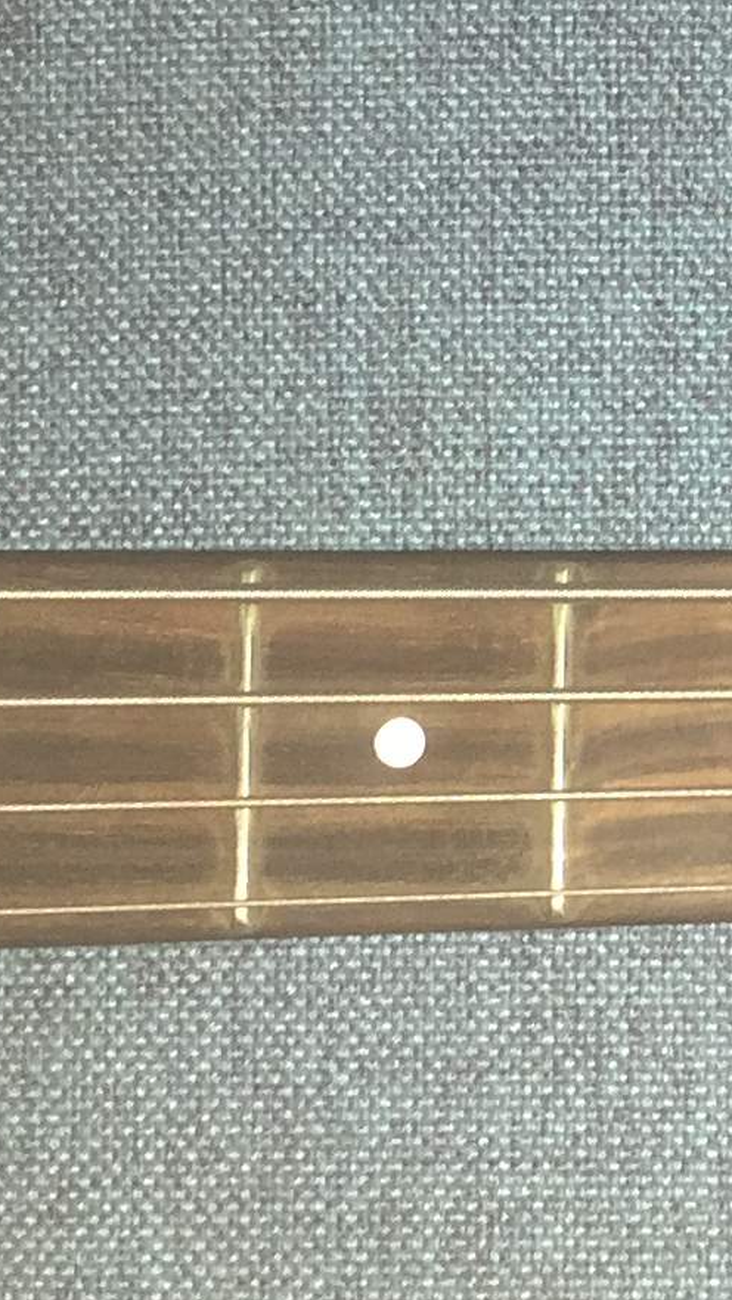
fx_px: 4035
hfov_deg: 9.8
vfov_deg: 18.3
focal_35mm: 117
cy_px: 552
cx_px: 1349
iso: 64
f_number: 2.2
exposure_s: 1/16
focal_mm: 4.15
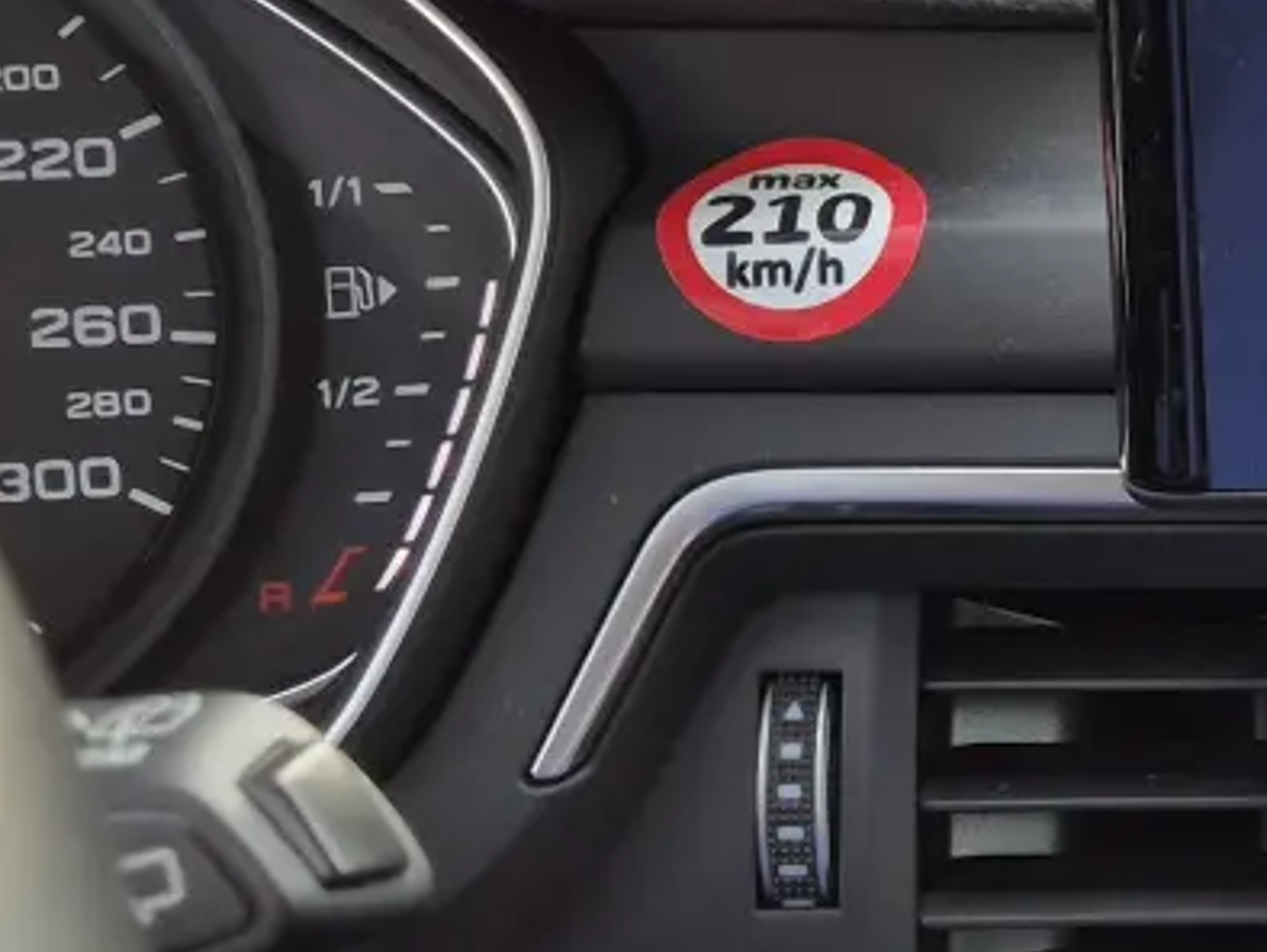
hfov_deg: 15.8
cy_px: 502
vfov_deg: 13.2
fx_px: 4102
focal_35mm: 112
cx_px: 2019
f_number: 1.8
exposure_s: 1/240
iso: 32
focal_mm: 5.4
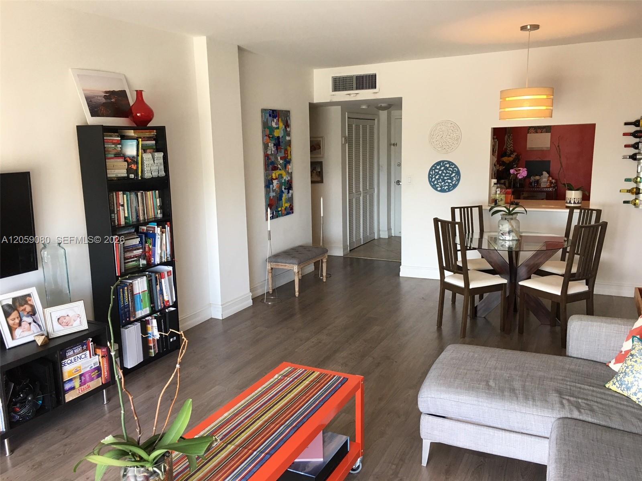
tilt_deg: -9.2
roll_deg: +0.9
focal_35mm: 29
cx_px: 321
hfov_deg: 61.7
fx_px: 538
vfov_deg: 48.2
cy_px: 240
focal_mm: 4.15
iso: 40
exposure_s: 1/30
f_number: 2.2
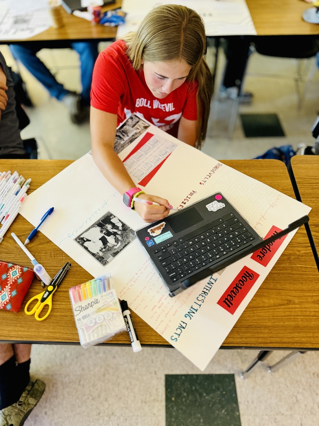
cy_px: 213
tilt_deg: -53.5
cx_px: 160
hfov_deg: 56.8
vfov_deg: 71.6
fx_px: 295
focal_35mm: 24
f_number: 1.78
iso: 800
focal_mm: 6.76
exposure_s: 1/60
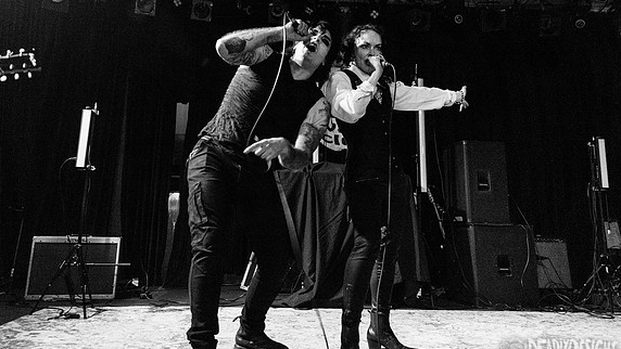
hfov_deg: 62.5
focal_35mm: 31
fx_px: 511
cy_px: 125
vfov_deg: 37.5
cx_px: 282
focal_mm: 24
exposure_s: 1/100
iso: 3200
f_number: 3.2
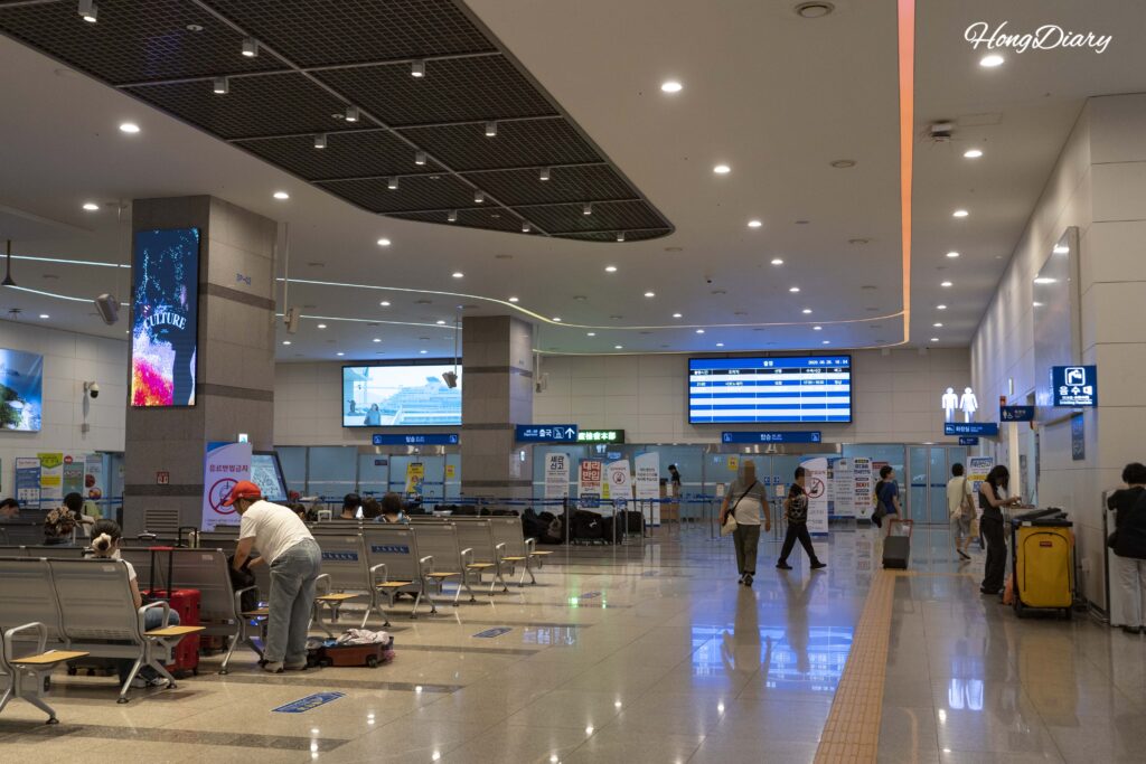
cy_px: 382
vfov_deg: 35.1
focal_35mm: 38
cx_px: 573
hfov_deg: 50.7
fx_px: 1210
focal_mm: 38
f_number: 5
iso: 2000
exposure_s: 1/160
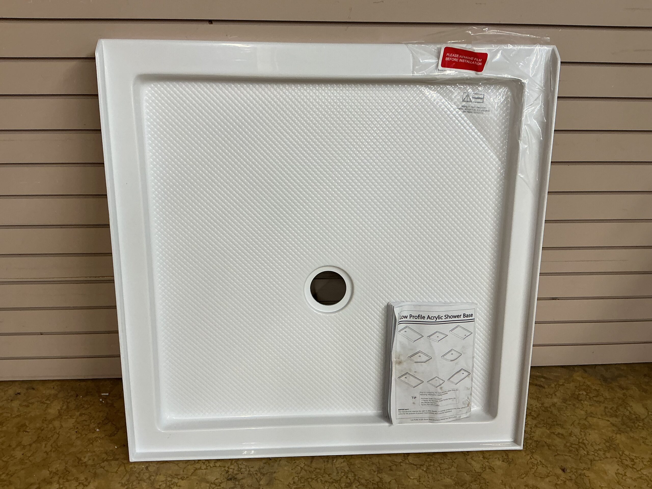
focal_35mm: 29
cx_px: 326
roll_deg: -0.3
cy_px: 244
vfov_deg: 48.2
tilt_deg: -25.3
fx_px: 546
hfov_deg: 61.7
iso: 64
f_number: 1.8
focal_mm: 3
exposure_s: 1/60
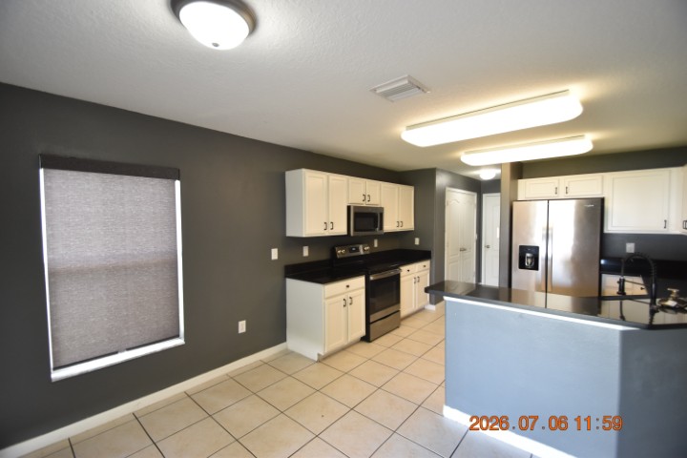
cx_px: 344
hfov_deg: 100.4
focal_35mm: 15
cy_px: 229
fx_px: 286
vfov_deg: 77.3
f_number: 3.5
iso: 800
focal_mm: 10
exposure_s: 1/90
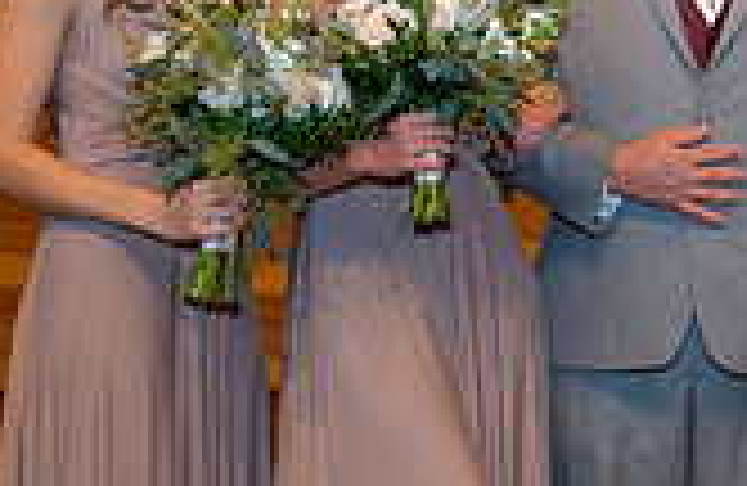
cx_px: 991
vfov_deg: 12.7
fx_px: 2183
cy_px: 371
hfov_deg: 18.0
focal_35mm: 106
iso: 800
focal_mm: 28
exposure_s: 1/160
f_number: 3.5
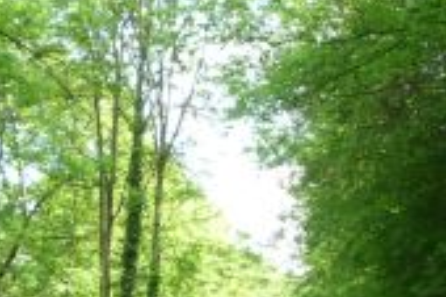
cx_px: 365
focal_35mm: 94
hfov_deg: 21.4
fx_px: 1163
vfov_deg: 14.1
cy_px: 357
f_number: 3.5
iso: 200
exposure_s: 1/200
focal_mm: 5.2
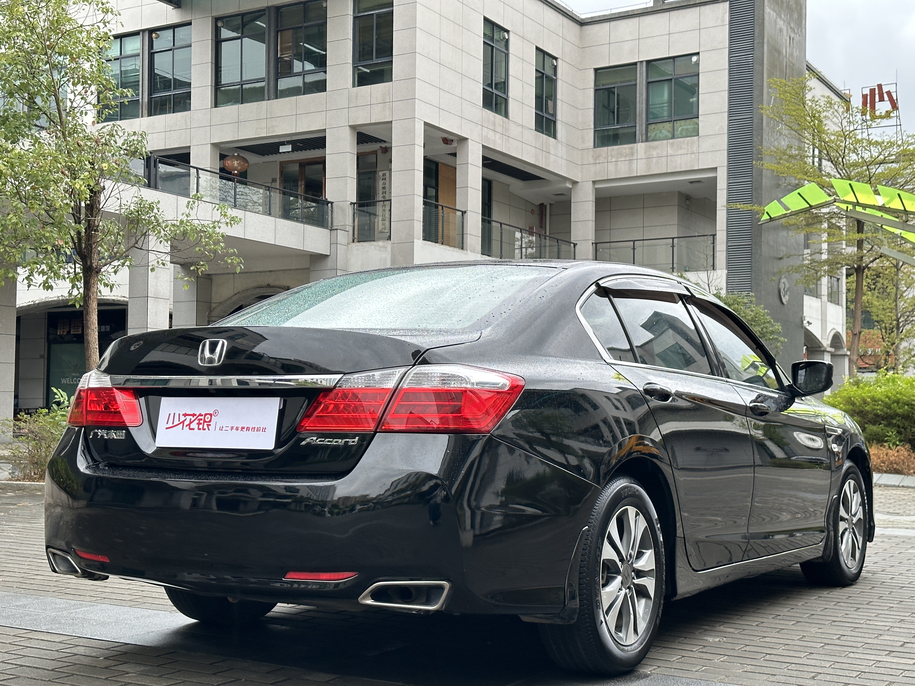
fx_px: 1269
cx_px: 458
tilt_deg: +3.1
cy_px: 343
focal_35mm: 48
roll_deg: -0.4
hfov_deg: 39.7
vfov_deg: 30.3
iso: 80
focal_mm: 6.86
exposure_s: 1/85
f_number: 1.78
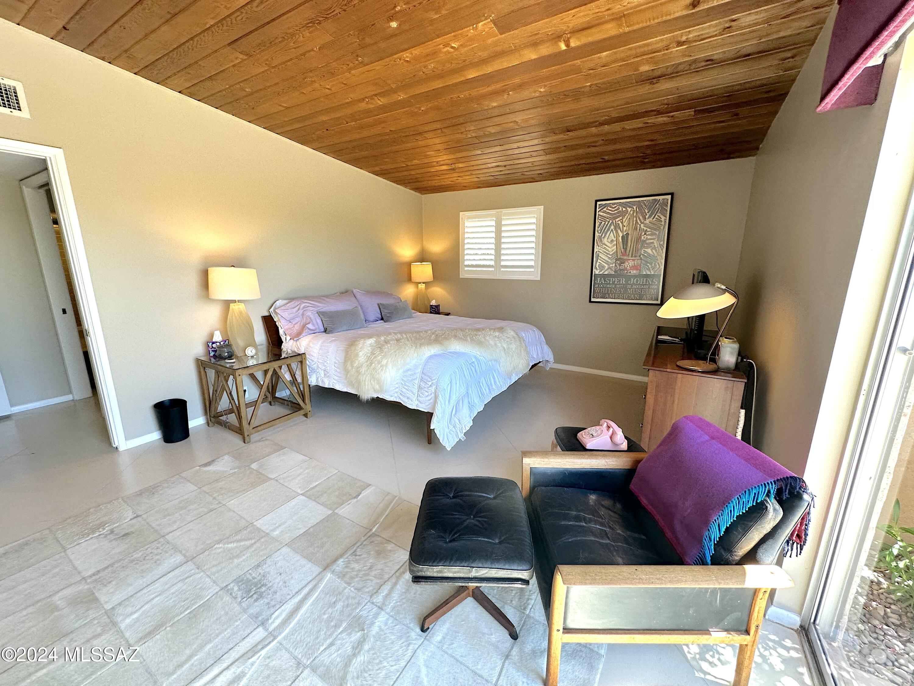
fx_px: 370
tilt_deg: -12.4
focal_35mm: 14
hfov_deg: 102.1
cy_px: 343
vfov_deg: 85.7
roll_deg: +0.7
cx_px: 457
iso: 125
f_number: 2.2
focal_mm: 2.22
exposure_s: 1/120
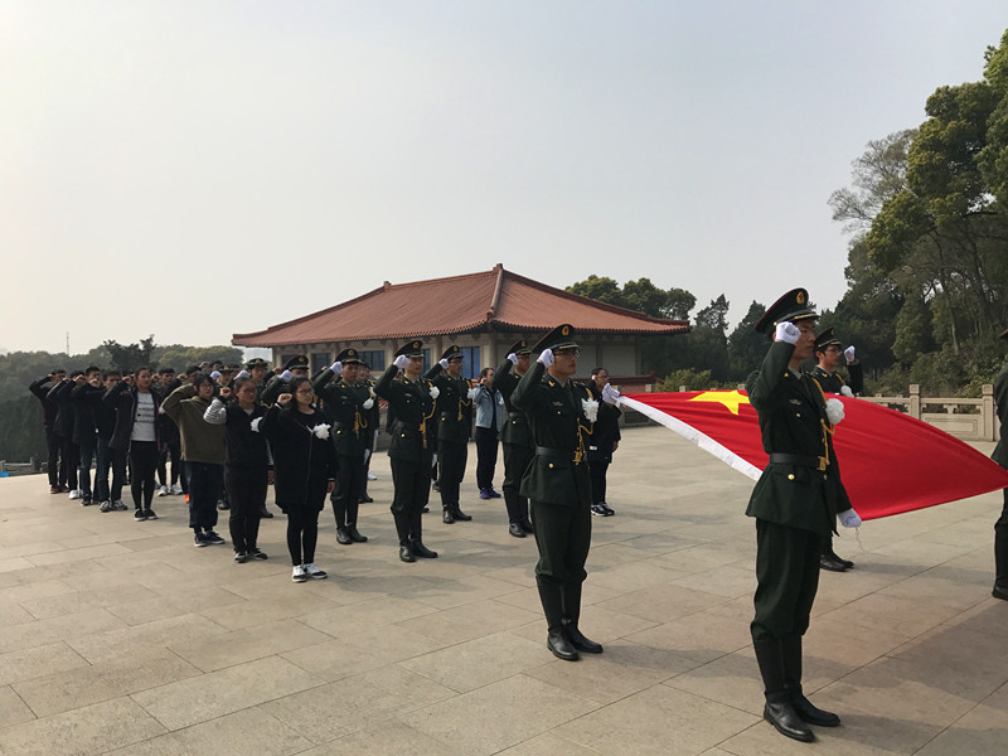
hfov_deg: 63.4
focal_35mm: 28
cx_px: 504
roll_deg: +1.3
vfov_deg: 49.7
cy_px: 378
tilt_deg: -1.4
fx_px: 815
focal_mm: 3.99
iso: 20
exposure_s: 1/4566
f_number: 1.8
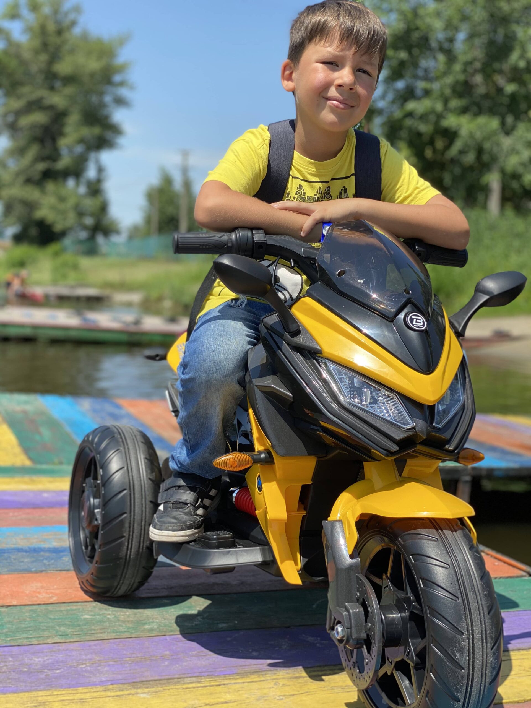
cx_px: 266
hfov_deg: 28.0
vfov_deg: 36.8
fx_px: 1064
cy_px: 354
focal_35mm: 52
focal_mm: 6
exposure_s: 1/1043
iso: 20
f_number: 2
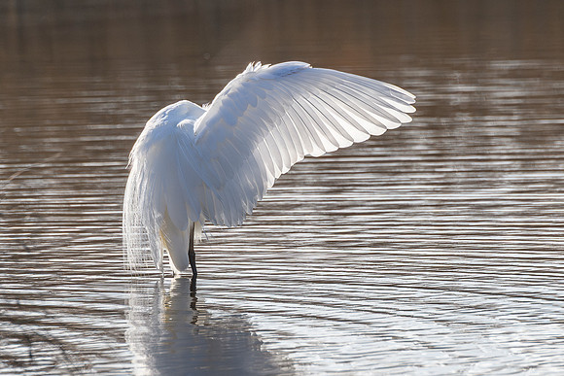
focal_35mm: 840
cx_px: 287
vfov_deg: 1.6
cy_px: 177
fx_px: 13169
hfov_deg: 2.5
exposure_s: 1/1600
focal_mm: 400
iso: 450
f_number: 8
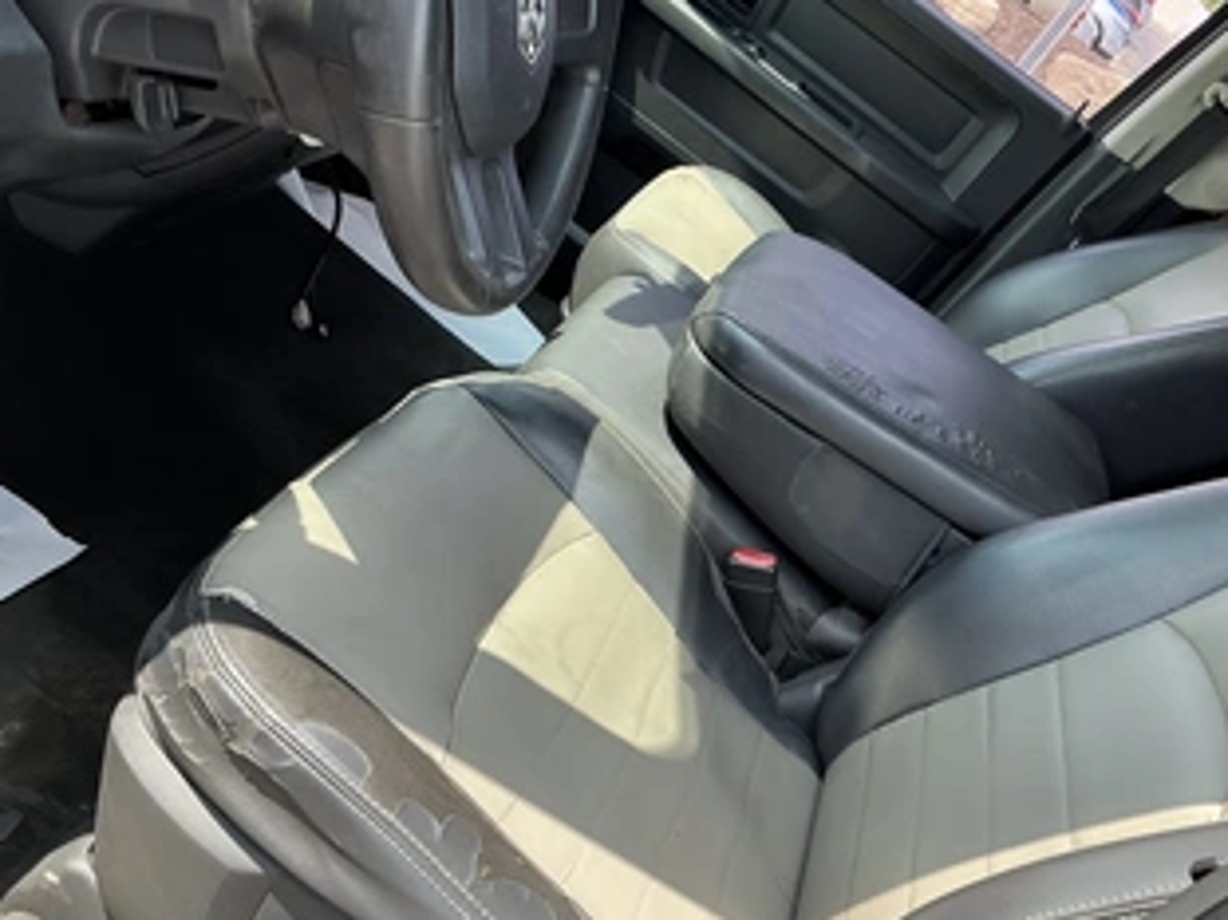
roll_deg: -41.4
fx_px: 1277
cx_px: 762
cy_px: 525
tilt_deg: -22.5
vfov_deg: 39.5
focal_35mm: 36
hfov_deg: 50.9
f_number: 1.8
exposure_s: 1/210
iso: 20
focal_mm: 3
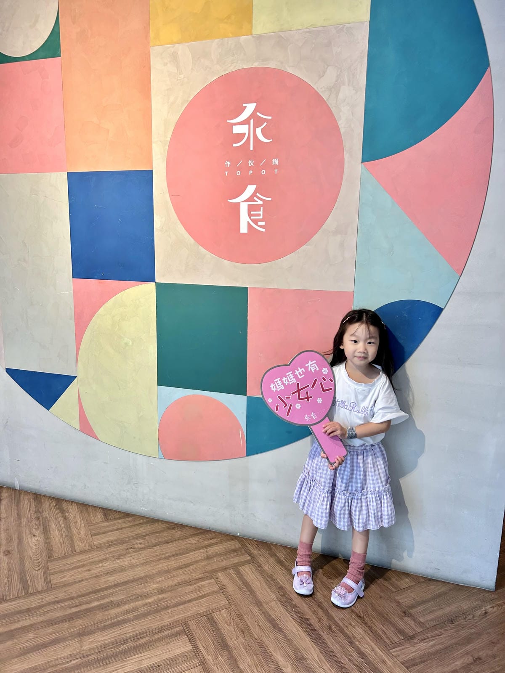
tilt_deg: -9.6
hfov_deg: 53.1
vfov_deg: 67.3
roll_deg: -0.6
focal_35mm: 26
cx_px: 252
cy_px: 336
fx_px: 506
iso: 80
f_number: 1.5
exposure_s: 1/120
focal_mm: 5.7
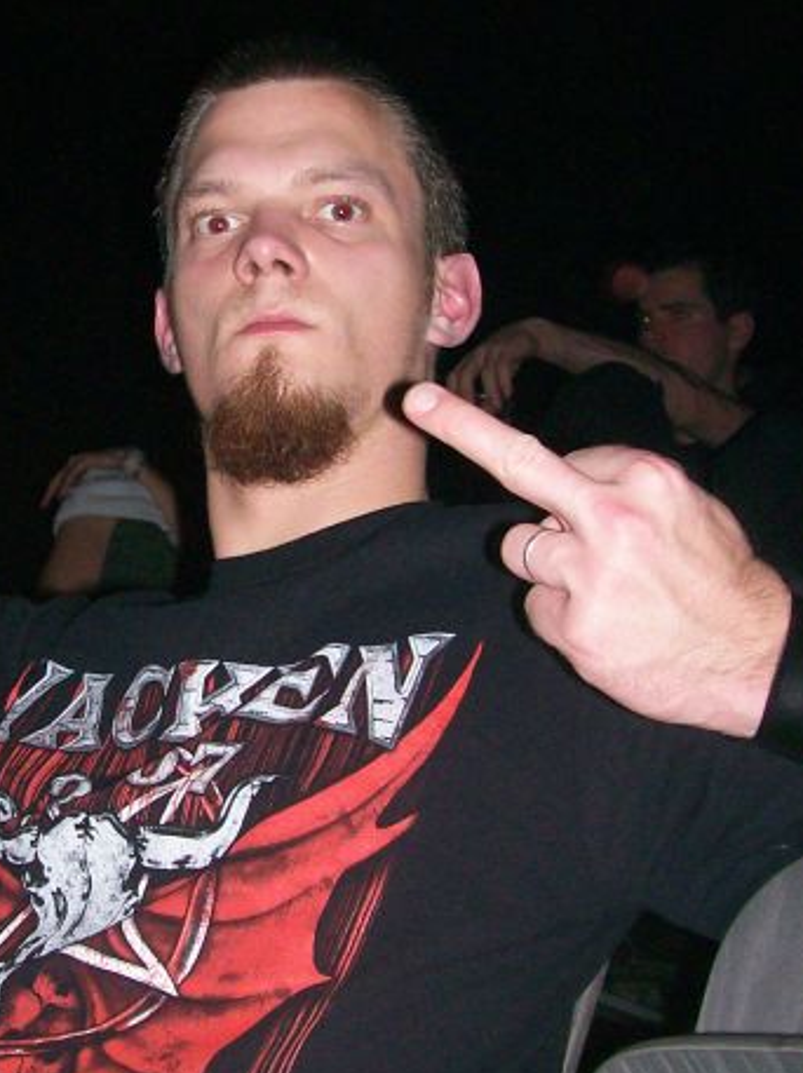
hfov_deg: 22.8
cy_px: 411
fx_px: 1951
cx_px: 113
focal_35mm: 63
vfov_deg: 30.6
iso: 140
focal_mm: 6
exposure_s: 1/64
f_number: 2.7
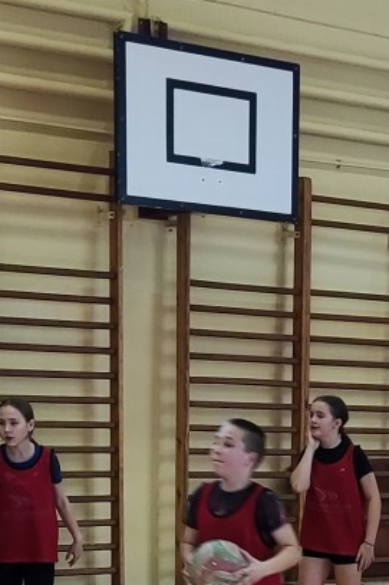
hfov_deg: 11.5
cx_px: 538
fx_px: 1865
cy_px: 714
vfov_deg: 17.0
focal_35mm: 115
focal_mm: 4.71
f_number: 1.79
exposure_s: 1/100
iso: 90
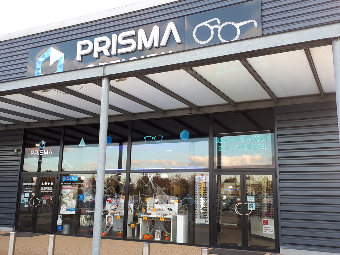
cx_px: 170
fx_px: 265
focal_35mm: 27
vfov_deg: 51.4
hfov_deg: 65.3
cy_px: 128
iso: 40
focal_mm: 3.6
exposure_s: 1/100
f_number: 1.9
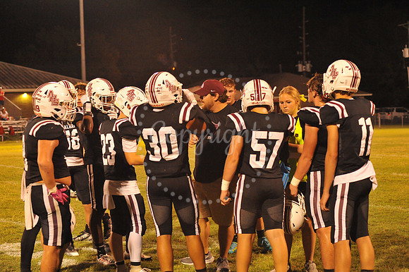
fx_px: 908
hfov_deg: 25.4
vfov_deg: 17.0
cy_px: 136
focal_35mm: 80
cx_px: 204
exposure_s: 1/160
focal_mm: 80
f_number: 5
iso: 5000
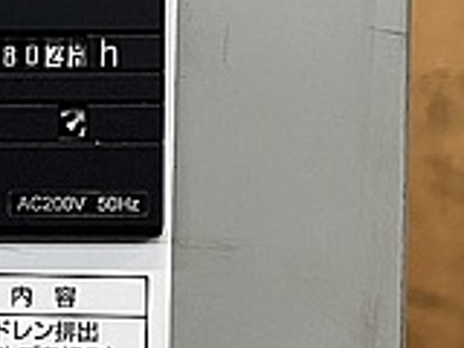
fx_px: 1394
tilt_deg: -2.4
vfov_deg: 14.2
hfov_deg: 18.1
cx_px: -67
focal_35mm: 104
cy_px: 107
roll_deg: +0.2
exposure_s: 1/94
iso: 125
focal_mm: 5.1
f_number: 1.6
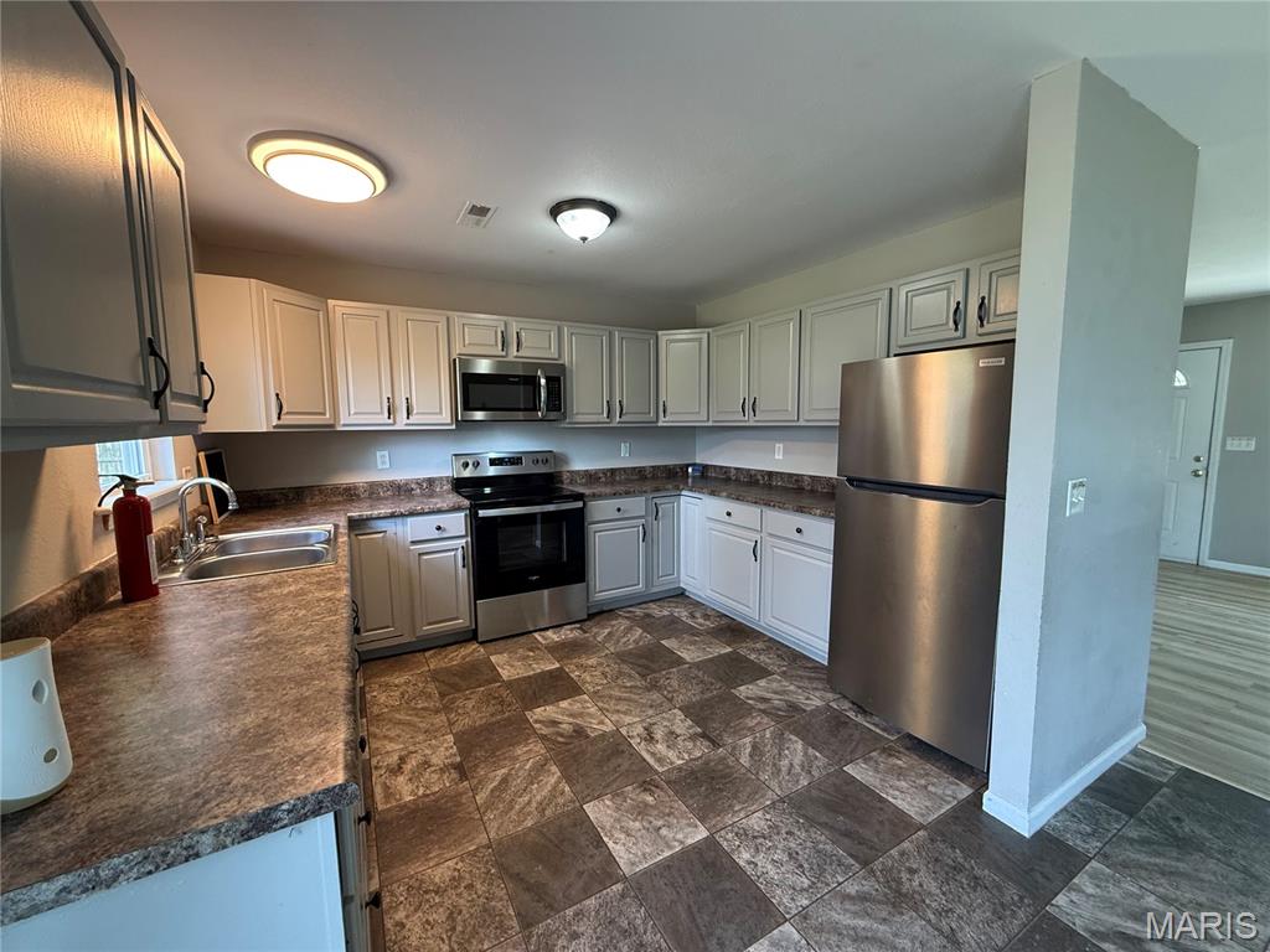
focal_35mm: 14
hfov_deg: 102.1
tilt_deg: -7.0
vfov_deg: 85.7
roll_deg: +0.6
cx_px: 635
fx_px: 514
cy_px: 476
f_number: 2.2
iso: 200
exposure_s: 1/60
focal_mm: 2.22
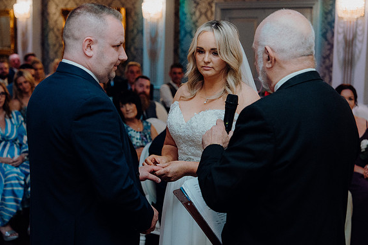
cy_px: 124
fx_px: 654
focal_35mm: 64
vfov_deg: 21.3
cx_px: 184
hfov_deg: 31.4
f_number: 3.5
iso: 2500
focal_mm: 63
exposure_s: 1/160
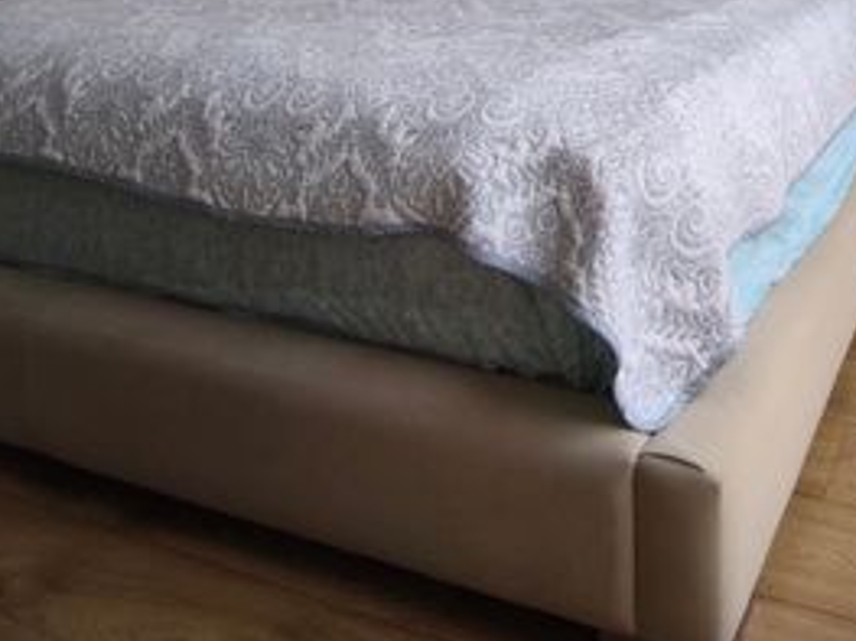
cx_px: 740
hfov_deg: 45.3
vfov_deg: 31.0
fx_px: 939
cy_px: -150
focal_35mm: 38
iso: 50
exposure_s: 1/635
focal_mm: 1.91
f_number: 2.2
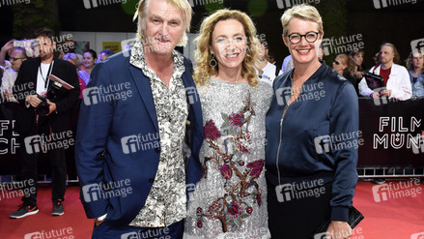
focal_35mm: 44
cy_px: 118
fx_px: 490
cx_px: 217
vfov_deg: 27.4
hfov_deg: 46.8
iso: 640
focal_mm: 27
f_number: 6.3
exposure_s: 1/160
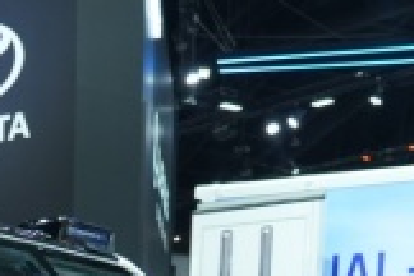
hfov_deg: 17.9
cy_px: 616
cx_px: -18
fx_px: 1276
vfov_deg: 10.8
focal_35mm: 111
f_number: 4
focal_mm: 24
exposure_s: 1/125
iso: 1000
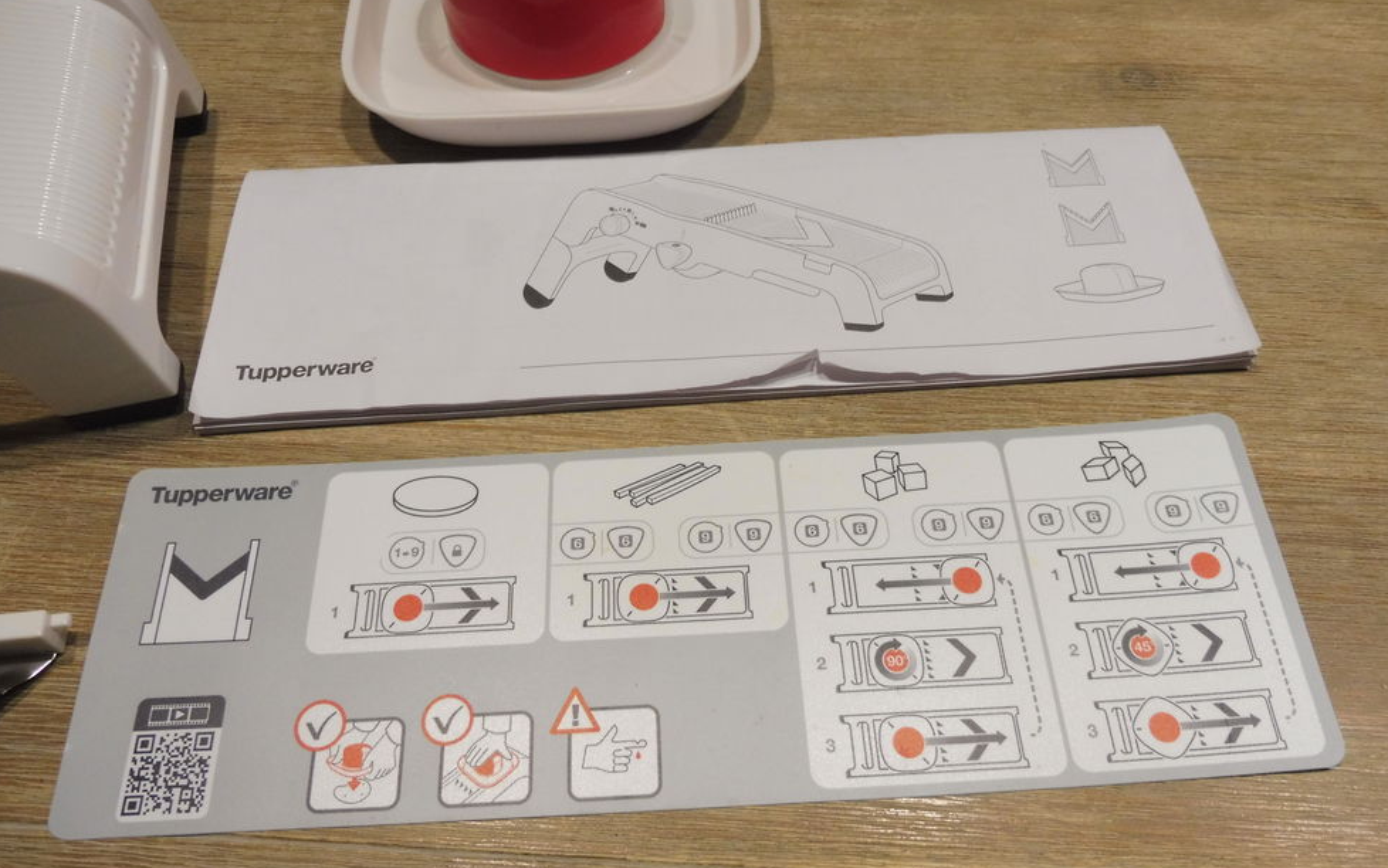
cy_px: 478
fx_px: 984
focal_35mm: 26
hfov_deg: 70.4
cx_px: 703
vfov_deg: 47.6
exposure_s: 1/60
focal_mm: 4.3
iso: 200
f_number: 3.3
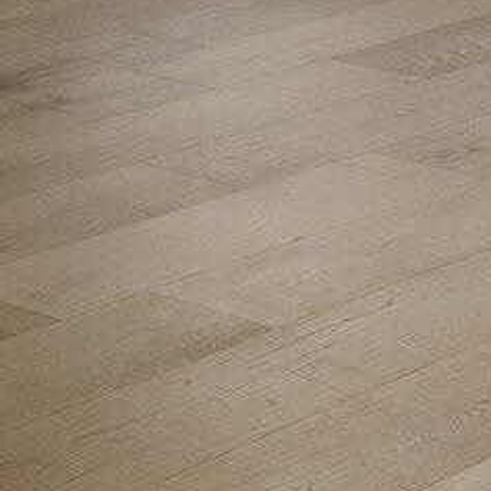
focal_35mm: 158
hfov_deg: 10.9
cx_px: -50
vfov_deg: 10.0
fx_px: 2536
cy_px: -586
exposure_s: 1/125
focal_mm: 22
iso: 2000
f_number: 8
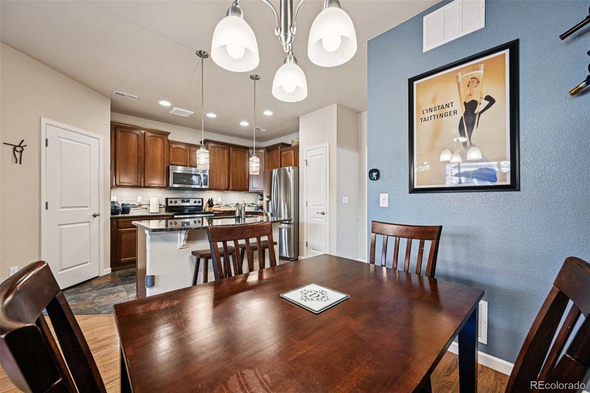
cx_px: 295
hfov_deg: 104.3
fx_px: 229
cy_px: 196
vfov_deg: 81.2
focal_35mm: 14
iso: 400
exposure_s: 1/10
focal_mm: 14
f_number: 8
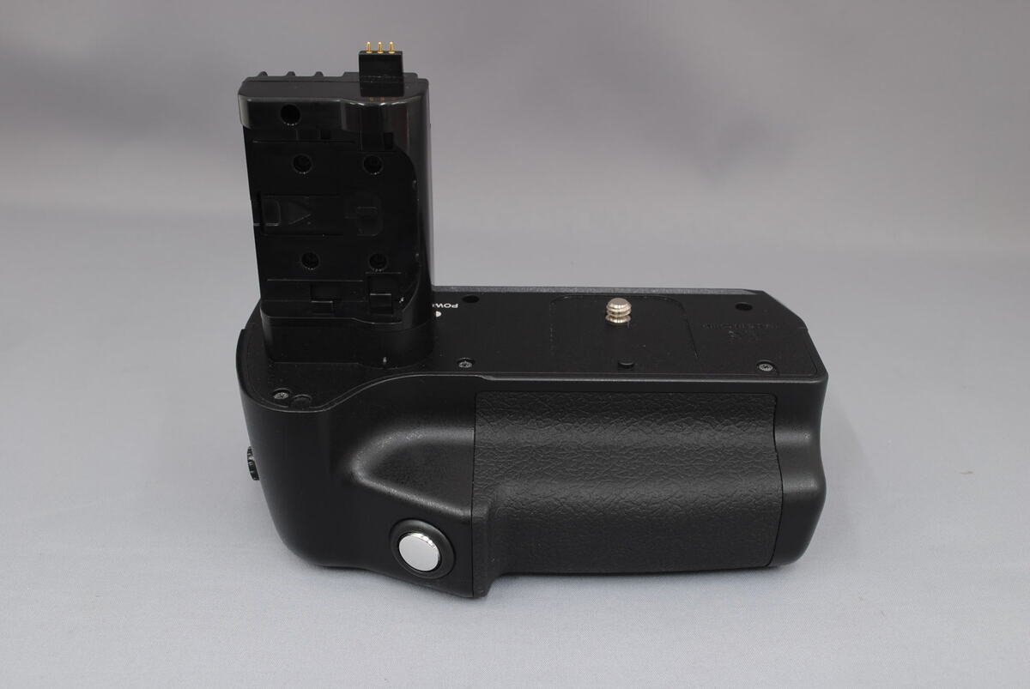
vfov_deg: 34.3
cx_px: 515
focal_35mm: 39
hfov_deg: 49.5
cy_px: 344
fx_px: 1117
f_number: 10
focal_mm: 26
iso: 100
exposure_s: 1/2.5
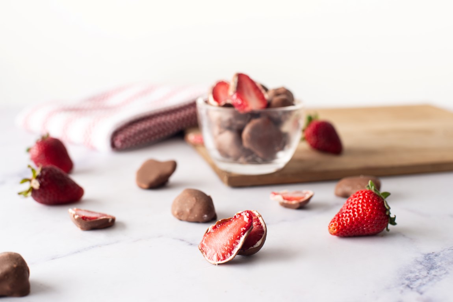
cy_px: 151
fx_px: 629
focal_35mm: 50
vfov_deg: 27.0
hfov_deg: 39.6
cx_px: 226
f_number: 4.5
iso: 250
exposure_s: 1/60
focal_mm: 50
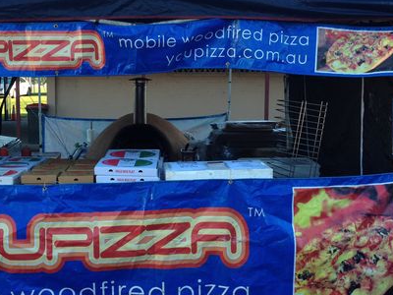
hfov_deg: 34.2
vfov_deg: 26.1
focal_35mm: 56
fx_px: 636
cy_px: 138
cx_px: 152
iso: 64
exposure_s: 1/194
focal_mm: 4.28
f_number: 2.4
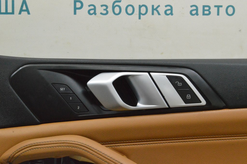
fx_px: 463
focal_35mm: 68
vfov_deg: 20.1
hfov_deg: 29.9
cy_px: 82
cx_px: 124
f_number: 20
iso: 6400
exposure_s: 1/20
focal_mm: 45
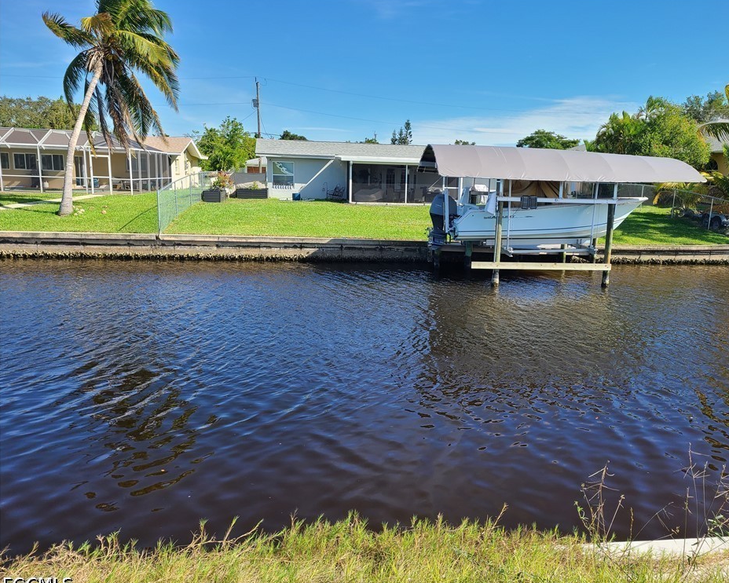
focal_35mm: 28
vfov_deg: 51.5
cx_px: 401
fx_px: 604
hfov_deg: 62.1
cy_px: 295
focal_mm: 5.4
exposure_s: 1/1202
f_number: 1.8
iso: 40
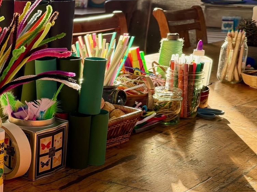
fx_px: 483
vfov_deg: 22.5
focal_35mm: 65
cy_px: 128
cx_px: -59
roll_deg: +0.4
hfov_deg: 26.2
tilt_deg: -18.2
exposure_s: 1/122
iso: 100
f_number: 1.78
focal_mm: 6.76
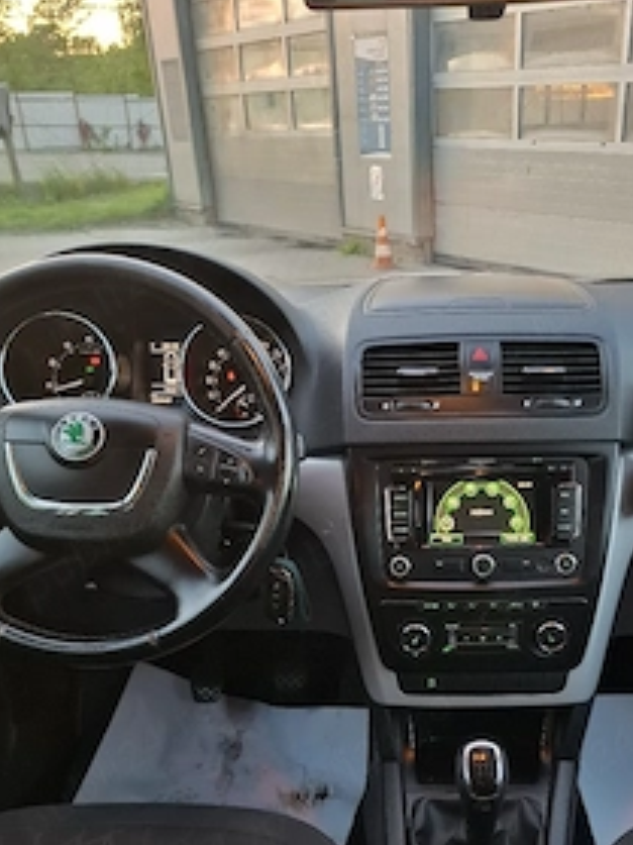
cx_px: 415
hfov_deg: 42.4
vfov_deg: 54.2
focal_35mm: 33
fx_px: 805
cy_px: 566
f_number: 1.8
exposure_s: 1/60.2
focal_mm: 5.54
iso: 250
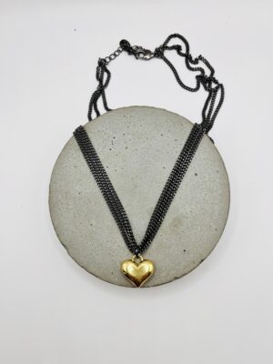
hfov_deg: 53.1
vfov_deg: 67.3
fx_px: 273
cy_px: 182
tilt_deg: -80.5
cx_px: 136
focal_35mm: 26
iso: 40
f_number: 1.6
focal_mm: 5.1
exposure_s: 1/167
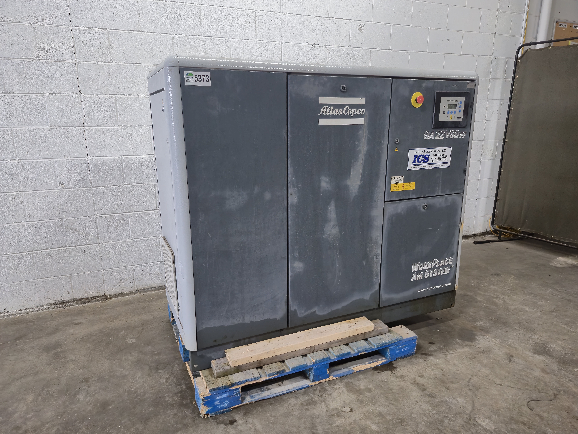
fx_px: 384
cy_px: 217
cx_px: 289
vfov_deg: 58.9
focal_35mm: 23
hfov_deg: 73.9
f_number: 1.8
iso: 160
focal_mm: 5.4
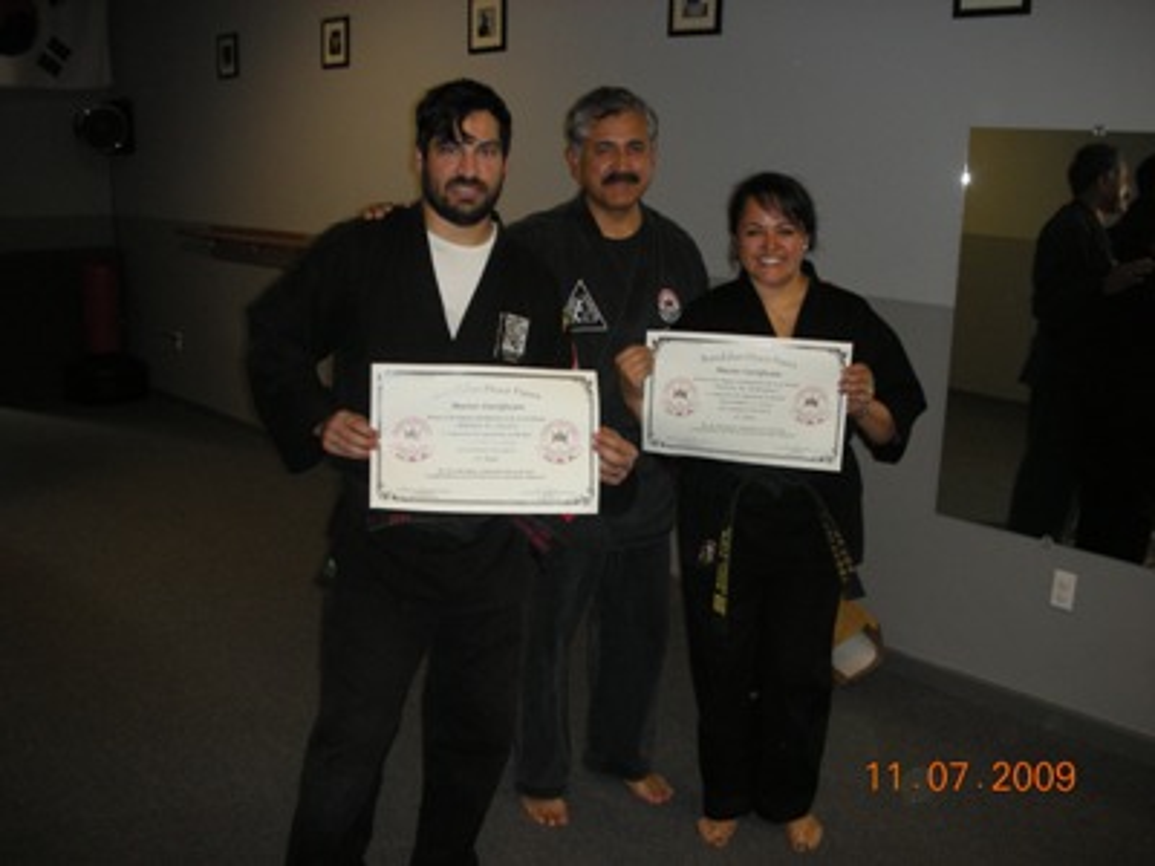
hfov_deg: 52.6
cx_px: 578
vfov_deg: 40.7
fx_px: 1168
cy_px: 433
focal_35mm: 35
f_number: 3
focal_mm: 5.8
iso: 134
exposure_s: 1/60.1
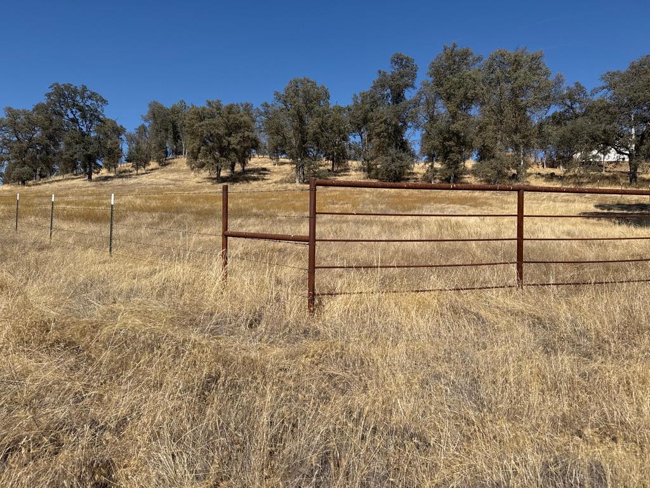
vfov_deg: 56.8
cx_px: 325
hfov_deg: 71.6
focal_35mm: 24
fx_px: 451
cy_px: 244
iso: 80
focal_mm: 6.76
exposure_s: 1/6711
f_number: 1.78
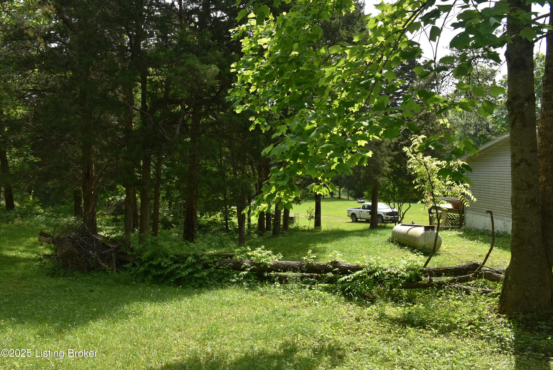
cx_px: 276
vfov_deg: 43.7
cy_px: 185
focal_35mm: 30
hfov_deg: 61.9
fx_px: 461
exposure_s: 1/250
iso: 250
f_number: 8
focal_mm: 20
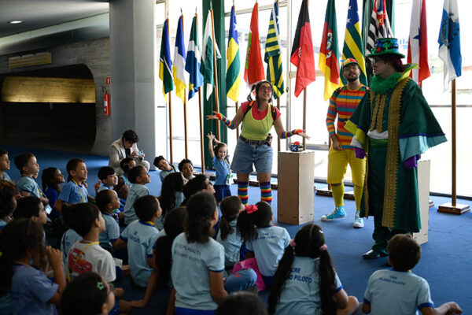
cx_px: 236
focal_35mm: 36
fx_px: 472
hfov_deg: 53.1
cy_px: 158
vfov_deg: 36.9
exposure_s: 1/250
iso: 500
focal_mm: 36
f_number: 2.8
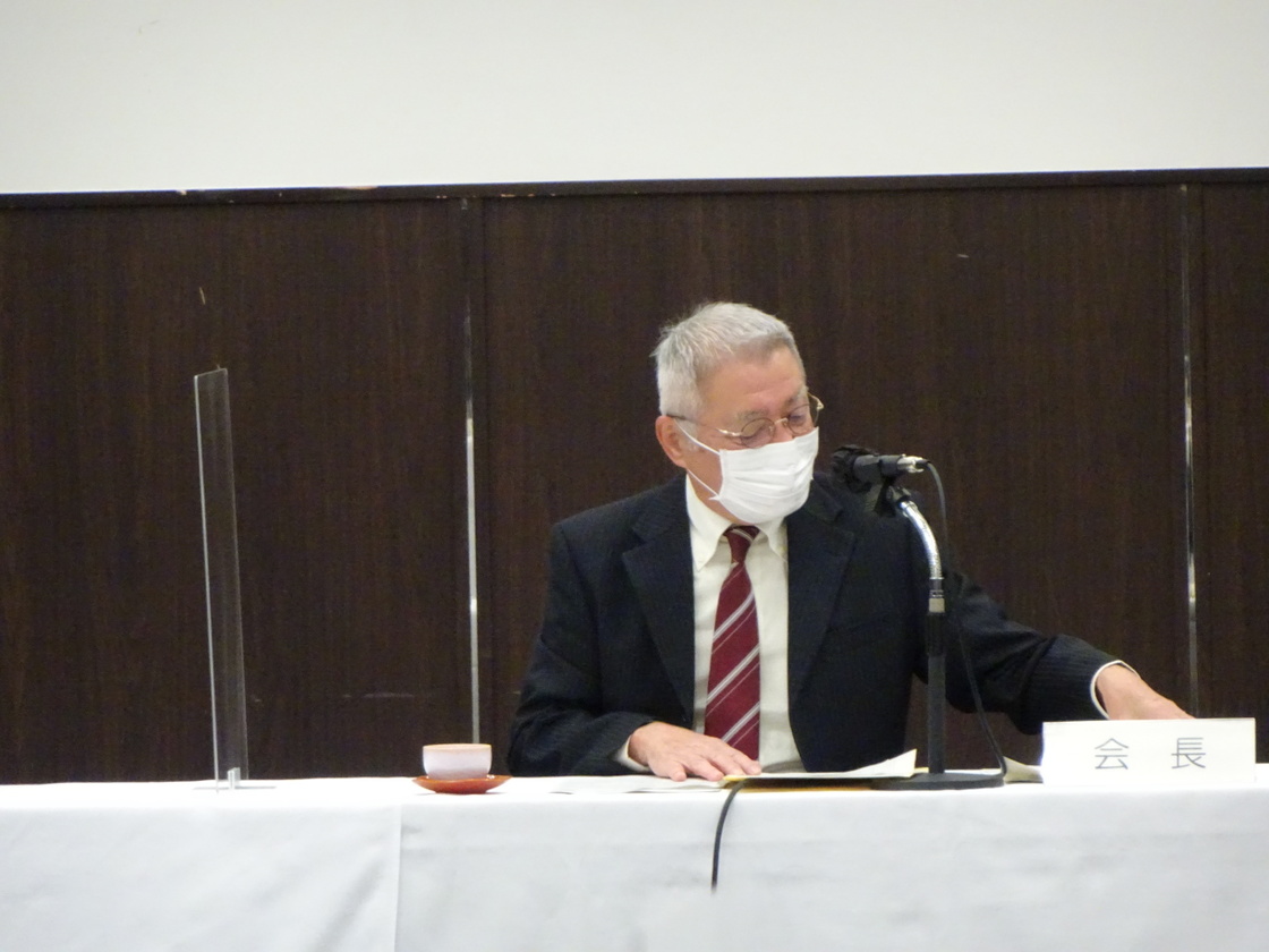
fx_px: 14260
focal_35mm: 389
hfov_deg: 5.1
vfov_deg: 3.8
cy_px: 476
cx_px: 634
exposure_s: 1/60
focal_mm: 66.39
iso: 2000
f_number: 6.3
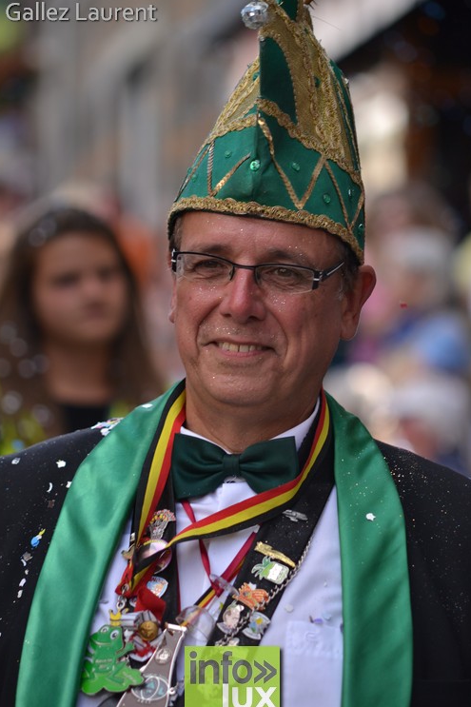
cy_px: 358
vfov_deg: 11.1
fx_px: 3652
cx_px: 232
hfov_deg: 7.4
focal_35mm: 186
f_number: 2.8
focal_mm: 120
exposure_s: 1/400
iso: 100
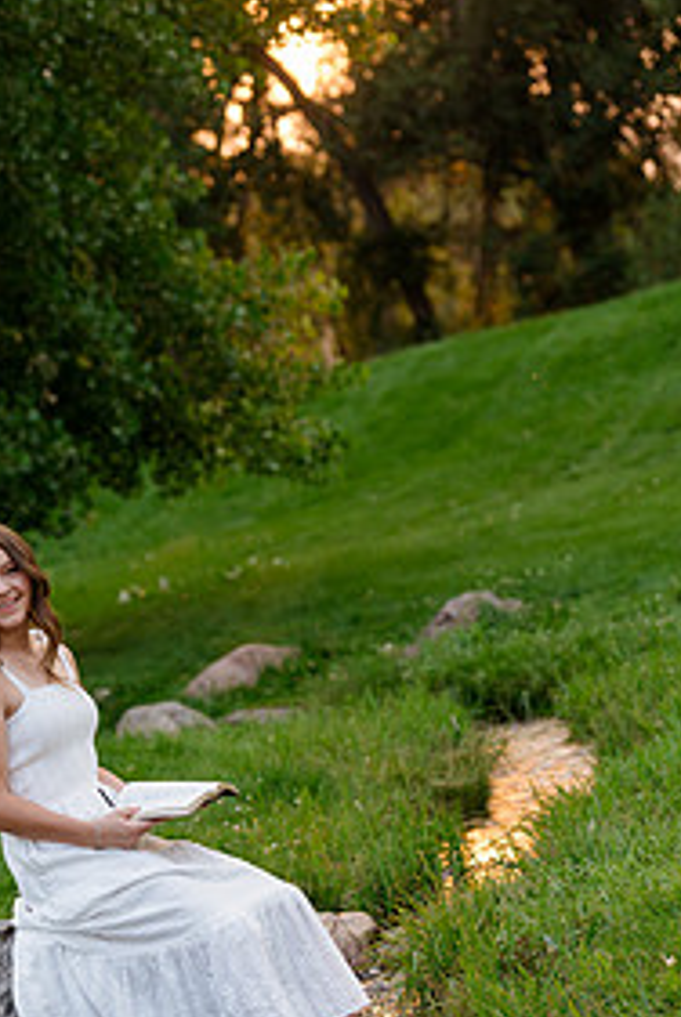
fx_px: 3849
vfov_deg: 15.0
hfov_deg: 10.1
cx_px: 225
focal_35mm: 136
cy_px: 655
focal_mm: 85
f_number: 3.2
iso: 400
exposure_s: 1/320
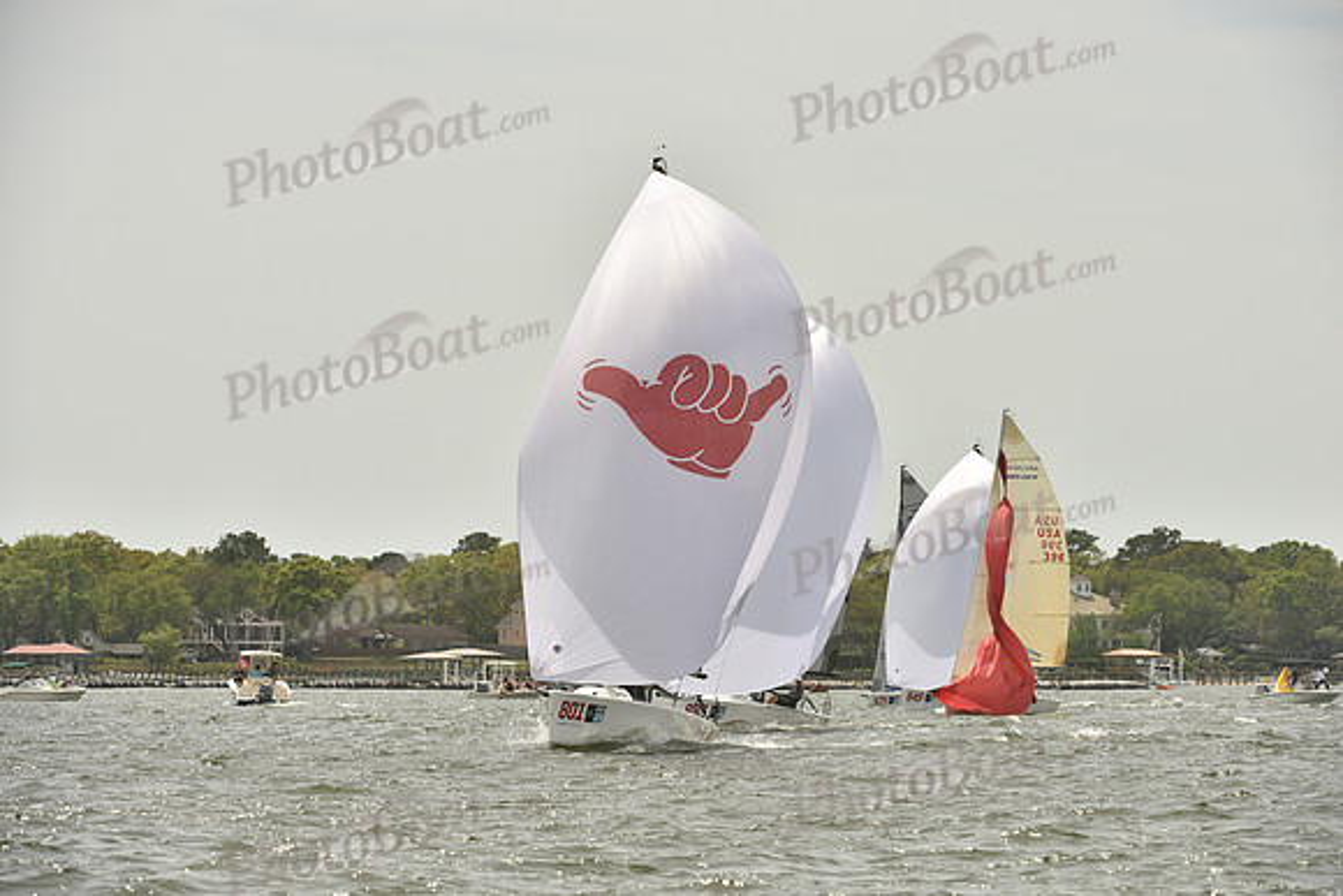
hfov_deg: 10.3
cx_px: 672
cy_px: 448
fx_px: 7463
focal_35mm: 200
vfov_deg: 6.9
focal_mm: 200
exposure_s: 1/1250
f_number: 8
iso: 320
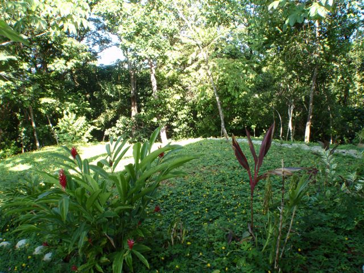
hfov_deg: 63.4
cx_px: 182
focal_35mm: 28
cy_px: 136
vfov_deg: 49.7
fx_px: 294
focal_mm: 5
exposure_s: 1/60
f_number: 3.5
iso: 64
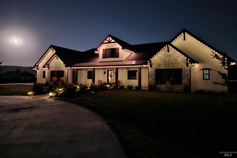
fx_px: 158
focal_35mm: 24
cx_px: 118
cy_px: 71
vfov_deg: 53.0
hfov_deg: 73.7
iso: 2000
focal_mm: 5.4
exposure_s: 1/4
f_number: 1.8
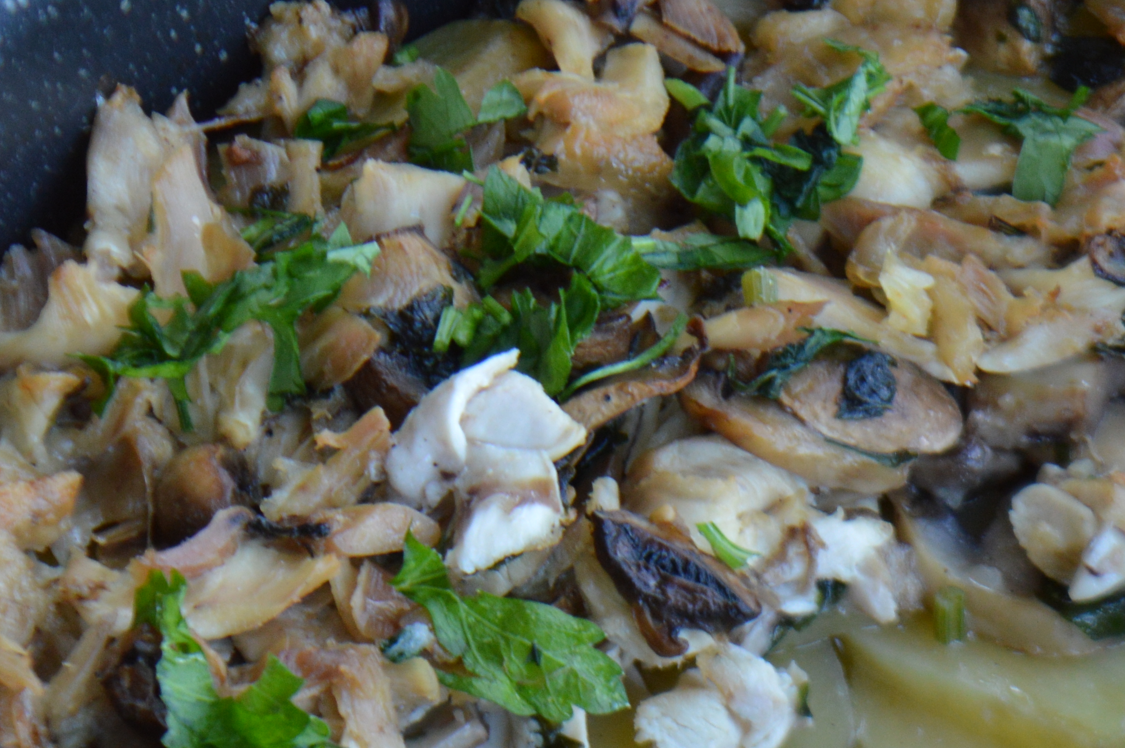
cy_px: 520
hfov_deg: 10.1
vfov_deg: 6.7
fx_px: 6346
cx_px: 466
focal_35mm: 203
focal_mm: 55
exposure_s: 1/80
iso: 400
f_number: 5.6
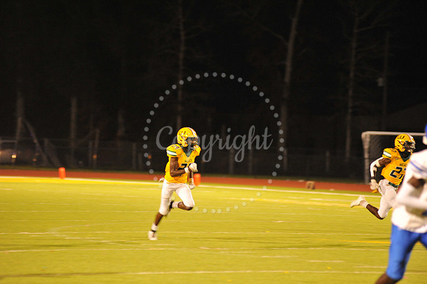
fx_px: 2371
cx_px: 214
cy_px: 142
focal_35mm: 200
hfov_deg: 10.3
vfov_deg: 6.9
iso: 3200
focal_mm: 200
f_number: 3.2
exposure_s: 1/160
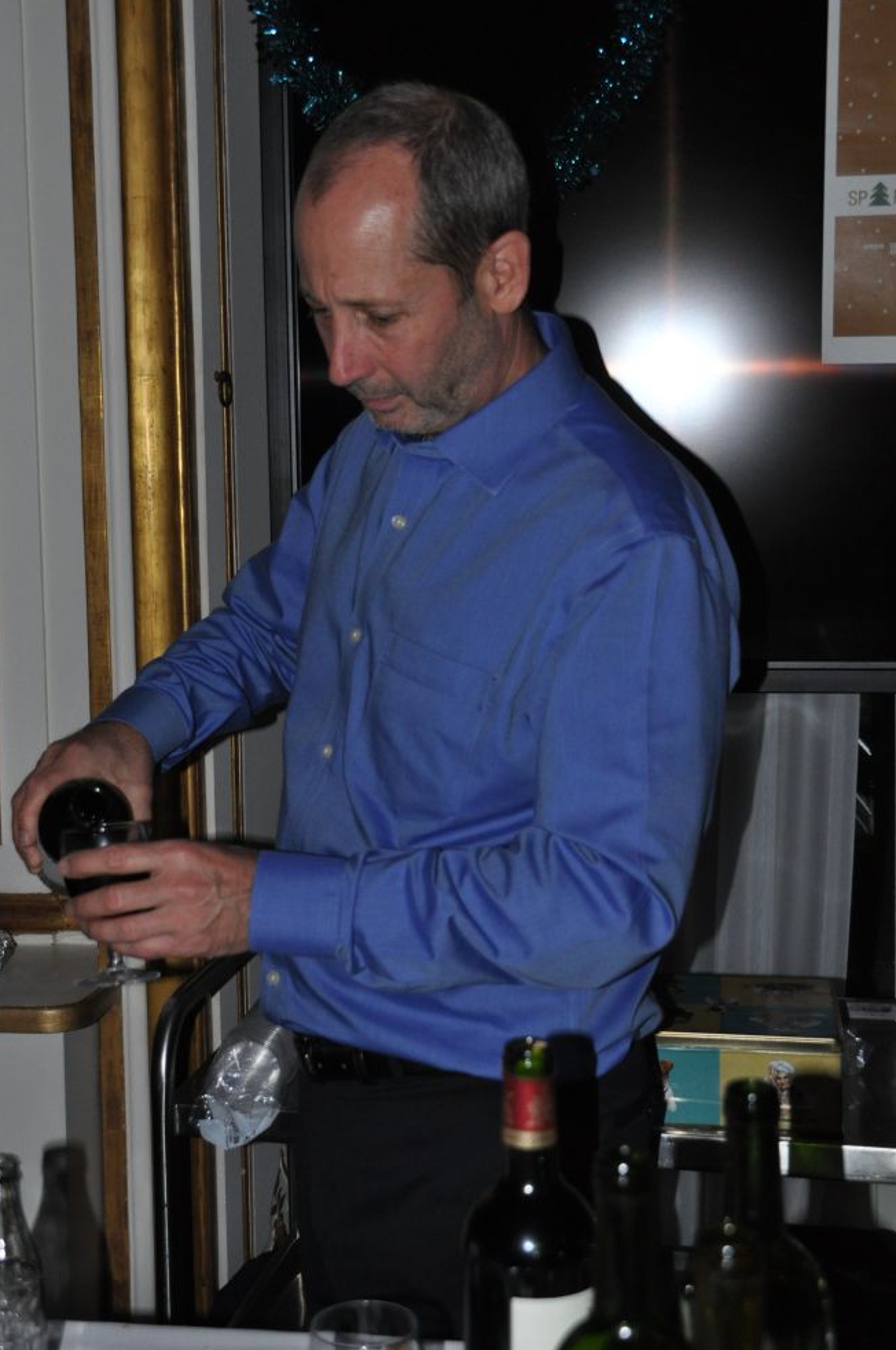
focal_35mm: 55
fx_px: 2059
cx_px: 365
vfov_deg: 36.2
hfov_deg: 24.5
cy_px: 598
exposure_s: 1/60
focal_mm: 30
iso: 800
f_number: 4.2
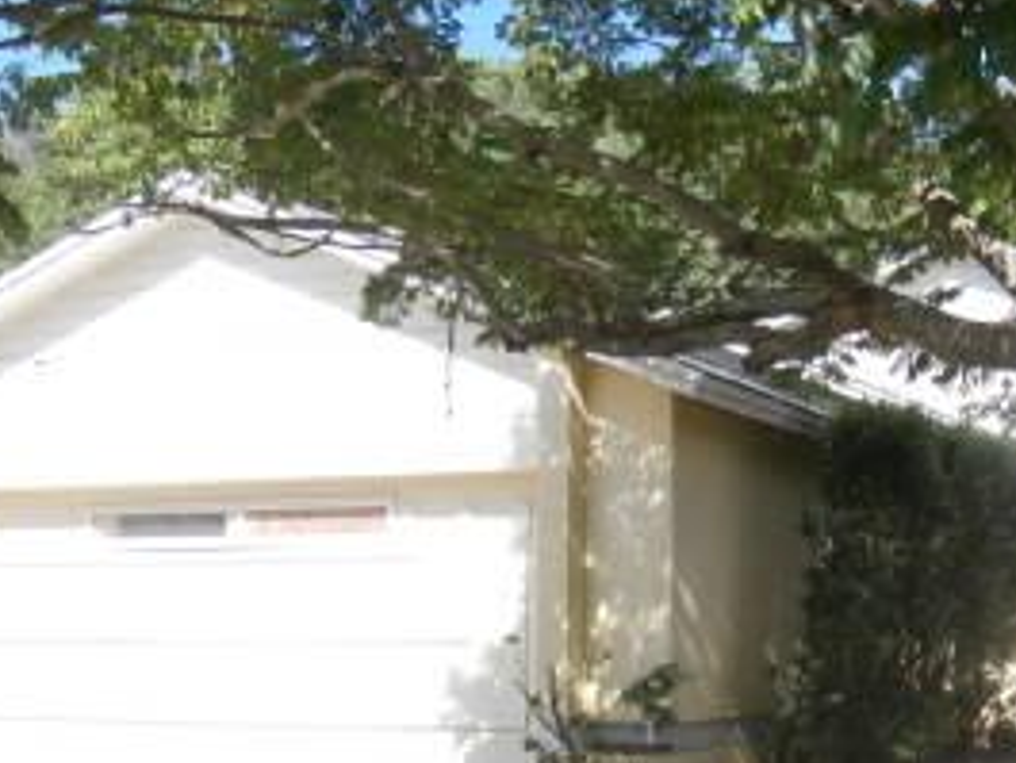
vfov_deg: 25.0
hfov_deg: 32.2
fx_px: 1703
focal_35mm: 58
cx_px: 832
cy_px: 567
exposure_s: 1/500
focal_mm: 4.2
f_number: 3
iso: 100
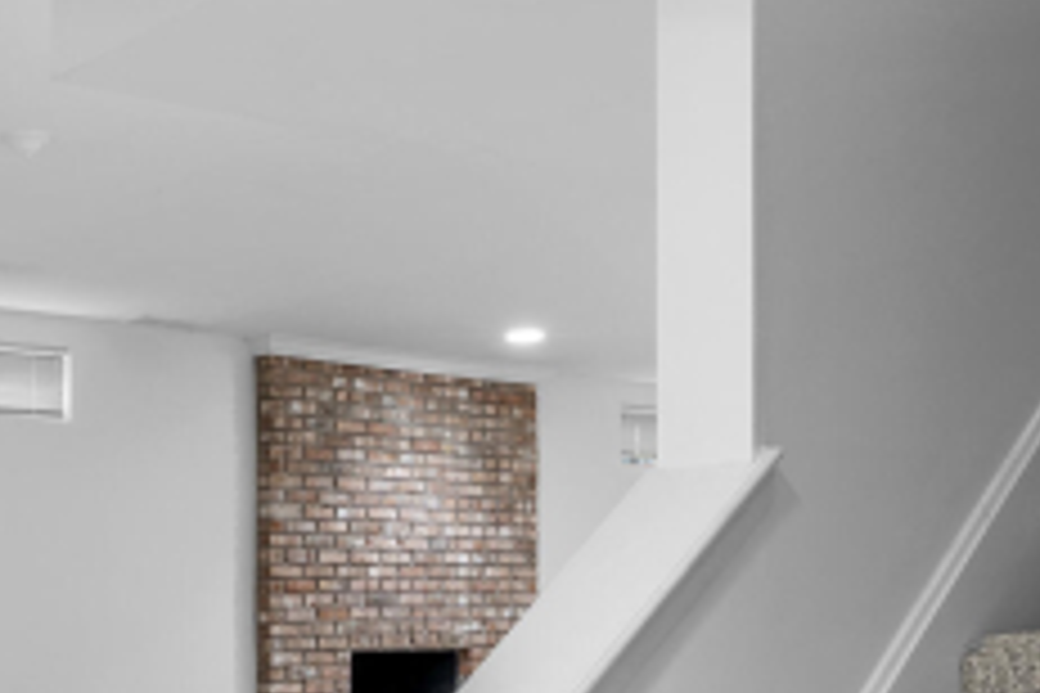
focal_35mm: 52
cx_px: -45
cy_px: 590
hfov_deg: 34.1
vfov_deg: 25.4
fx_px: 1502
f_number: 9
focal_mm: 16
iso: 400
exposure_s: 1.6
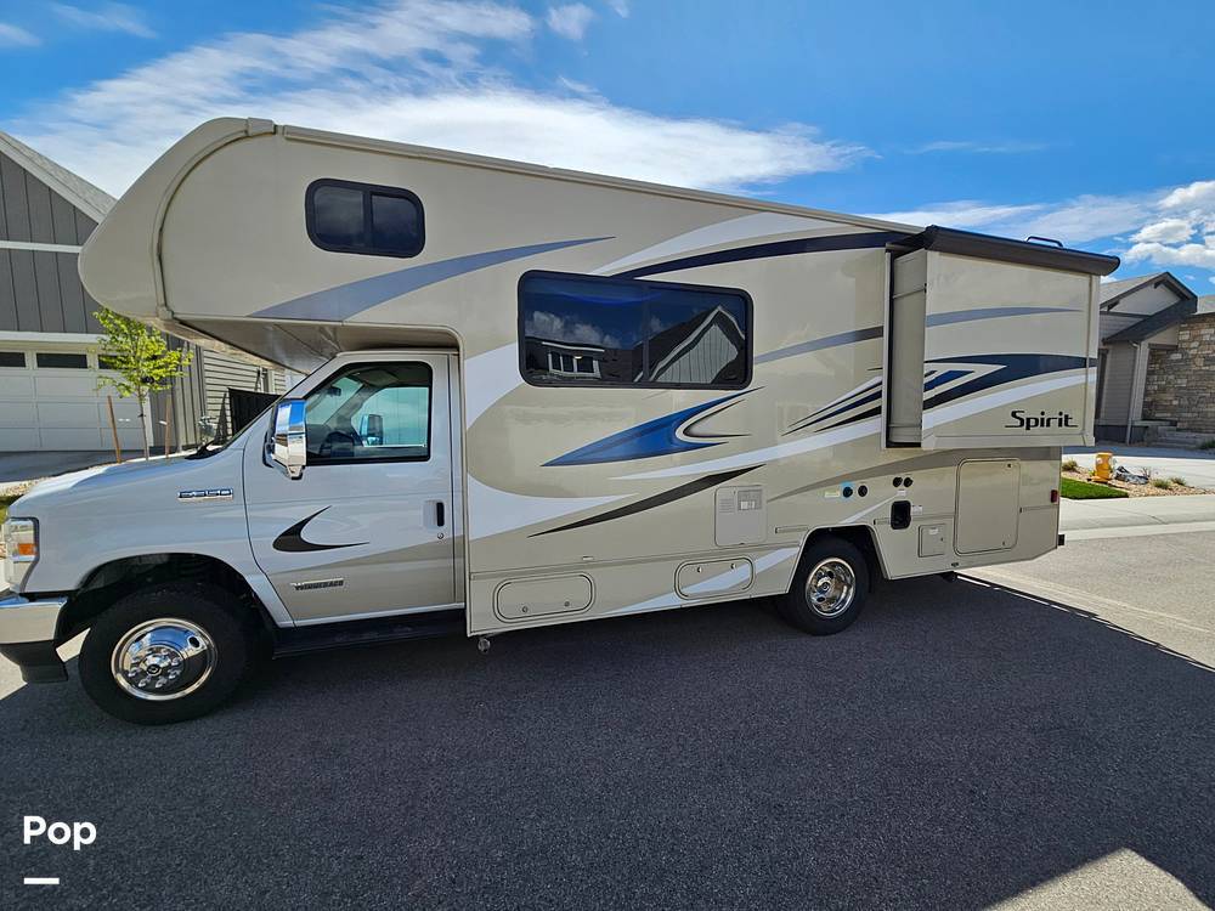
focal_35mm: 13
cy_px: 456
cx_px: 608
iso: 50
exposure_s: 1/2032
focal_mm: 2.2
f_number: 2.2
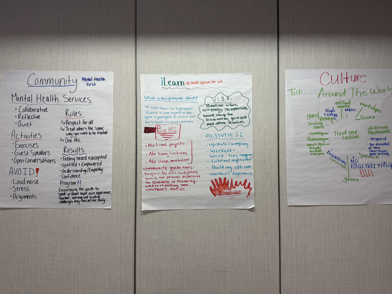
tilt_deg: +1.3
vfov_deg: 56.8
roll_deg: -0.2
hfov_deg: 71.6
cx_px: 196
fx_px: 272
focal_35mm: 24
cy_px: 147
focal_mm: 6.76
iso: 125
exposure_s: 1/120
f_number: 1.78
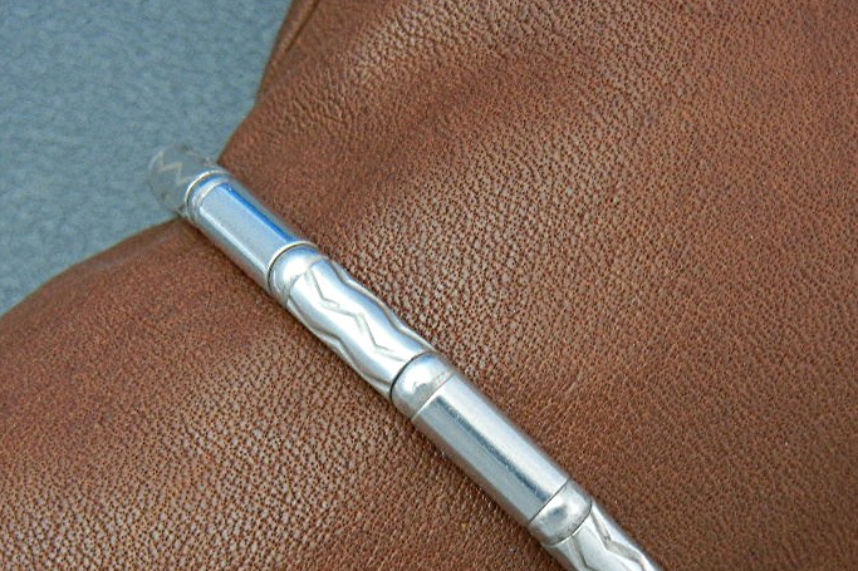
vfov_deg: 12.9
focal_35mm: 106
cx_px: 436
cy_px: 444
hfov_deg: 19.3
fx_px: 2526
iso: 400
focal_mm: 12.2
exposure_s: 1/20.5
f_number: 4.1
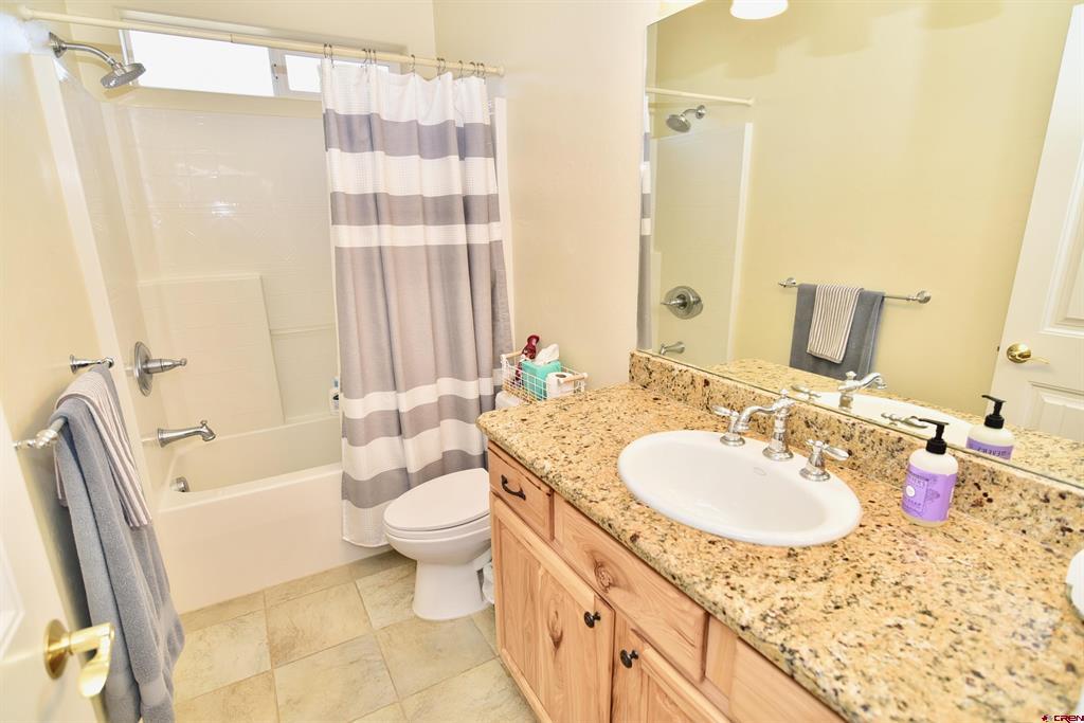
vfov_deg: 67.4
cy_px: 362
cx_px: 542
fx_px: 542
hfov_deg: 90.0
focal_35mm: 18
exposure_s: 1/125
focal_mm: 18
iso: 400
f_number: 4.5
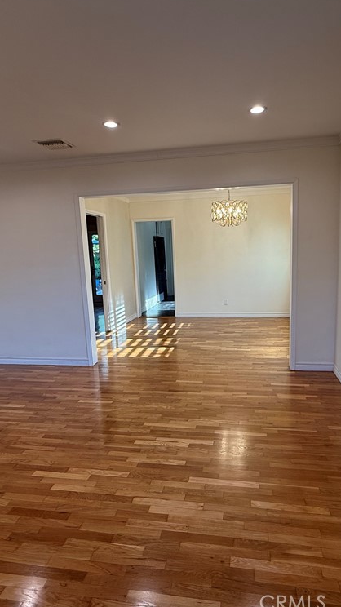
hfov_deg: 53.3
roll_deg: +2.0
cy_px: 301
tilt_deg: -8.1
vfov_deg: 83.9
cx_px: 196
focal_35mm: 21
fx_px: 338
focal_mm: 2.22
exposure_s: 1/120
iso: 64
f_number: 2.2
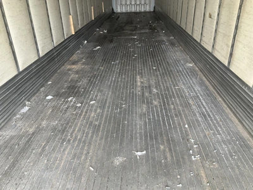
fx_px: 212
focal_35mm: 29
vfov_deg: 48.2
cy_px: 95
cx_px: 126
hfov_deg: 61.7
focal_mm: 3
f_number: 1.8
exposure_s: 1/85
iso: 64
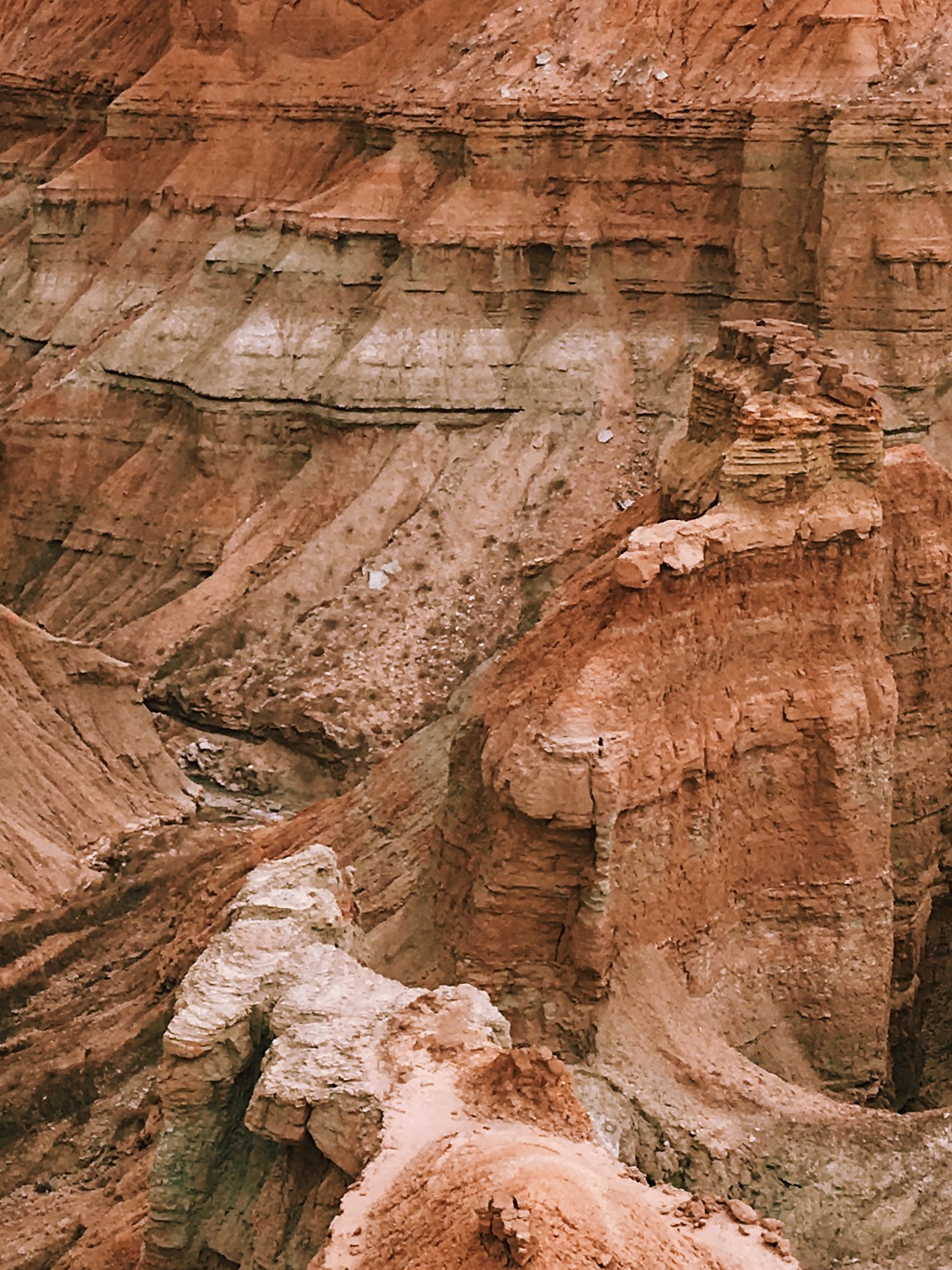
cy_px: 595
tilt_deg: -20.0
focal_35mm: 77
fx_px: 2824
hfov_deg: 18.6
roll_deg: +1.5
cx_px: -25
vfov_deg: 25.3
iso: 25
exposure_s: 1/1083
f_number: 2.2
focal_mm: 4.15
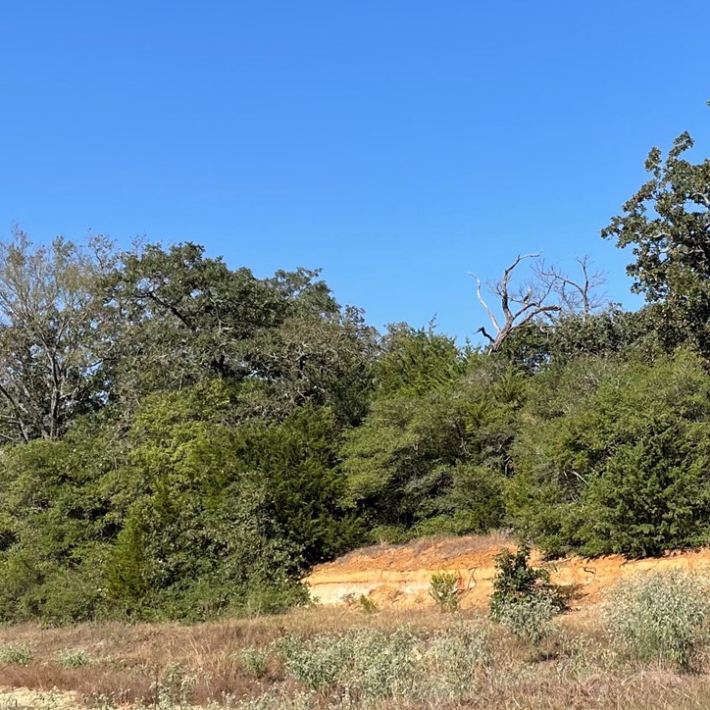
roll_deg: +1.4
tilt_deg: +8.5
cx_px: 583
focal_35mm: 65
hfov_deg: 25.9
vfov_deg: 26.5
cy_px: 366
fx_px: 1508
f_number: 1.6
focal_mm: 4.2
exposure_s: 1/2681
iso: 32
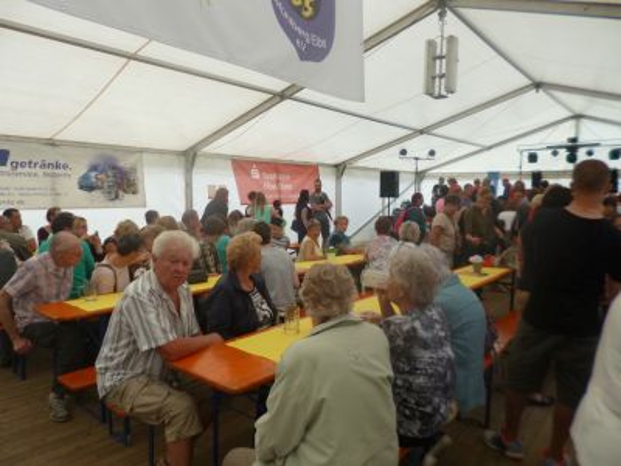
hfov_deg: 71.6
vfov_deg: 56.8
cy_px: 233
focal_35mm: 24
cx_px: 310
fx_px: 431
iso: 160
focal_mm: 4.3
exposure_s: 1/60
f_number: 2.5
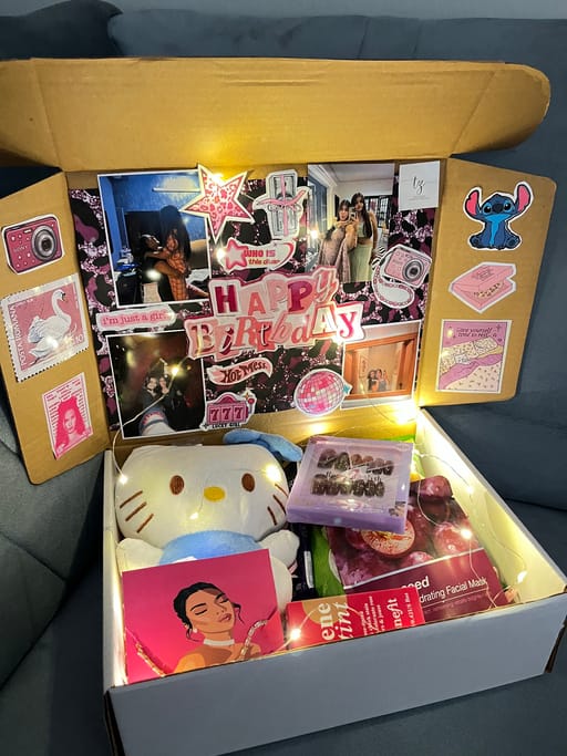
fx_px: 568
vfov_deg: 67.3
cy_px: 378
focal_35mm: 26
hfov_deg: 53.0
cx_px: 284
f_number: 1.6
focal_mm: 5.1
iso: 1000
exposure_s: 1/30
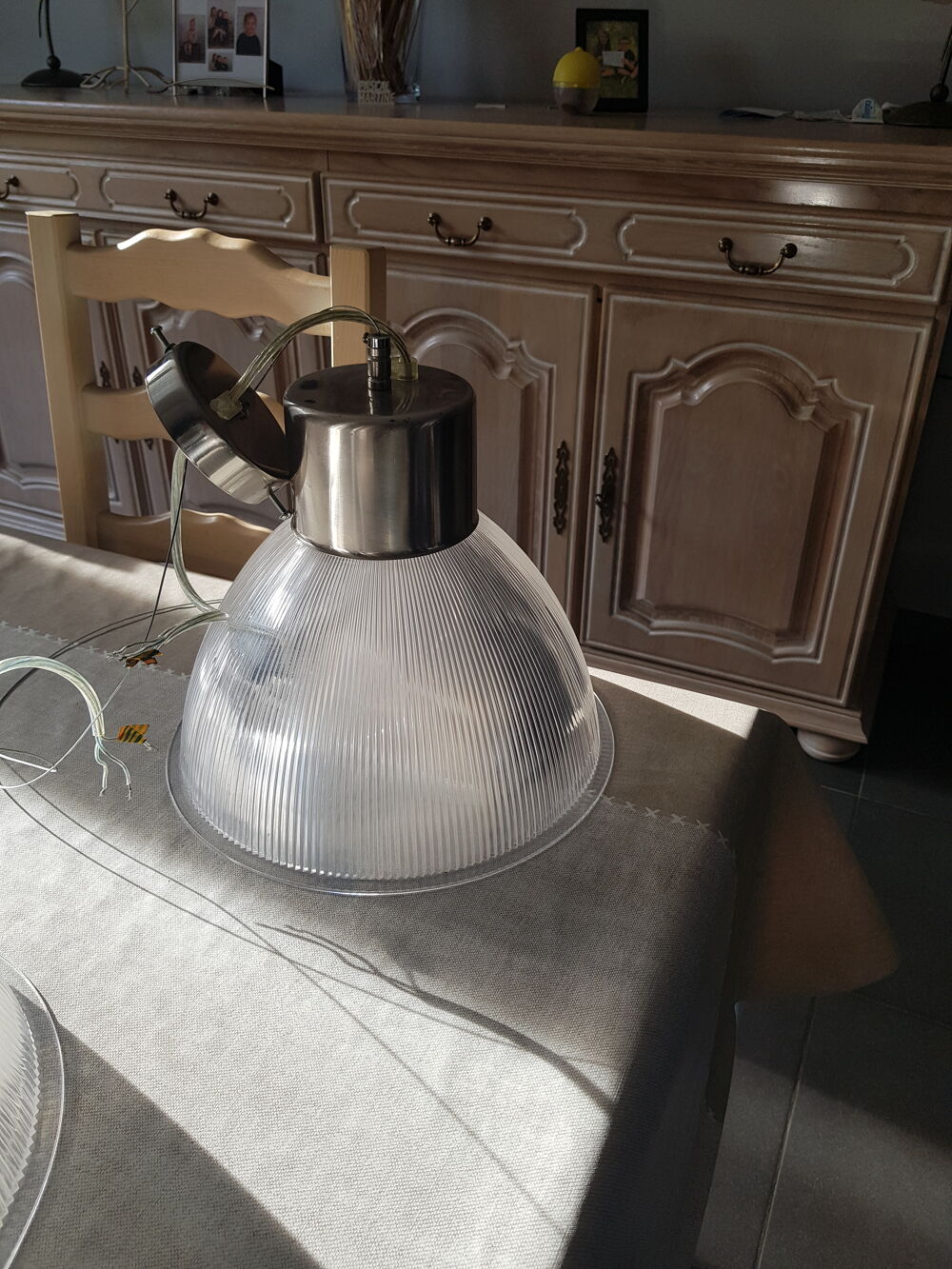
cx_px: 476
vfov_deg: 67.3
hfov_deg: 53.1
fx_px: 953
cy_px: 634
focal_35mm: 26
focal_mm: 4.2
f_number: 1.7
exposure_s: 1/150
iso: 40
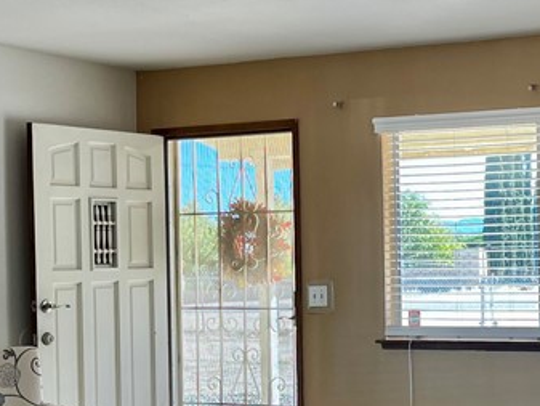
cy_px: 271
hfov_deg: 23.9
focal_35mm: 79
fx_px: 1233
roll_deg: +1.5
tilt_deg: -0.5
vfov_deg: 18.6
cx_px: 505
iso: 64
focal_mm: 5.1
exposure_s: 1/164
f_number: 1.6
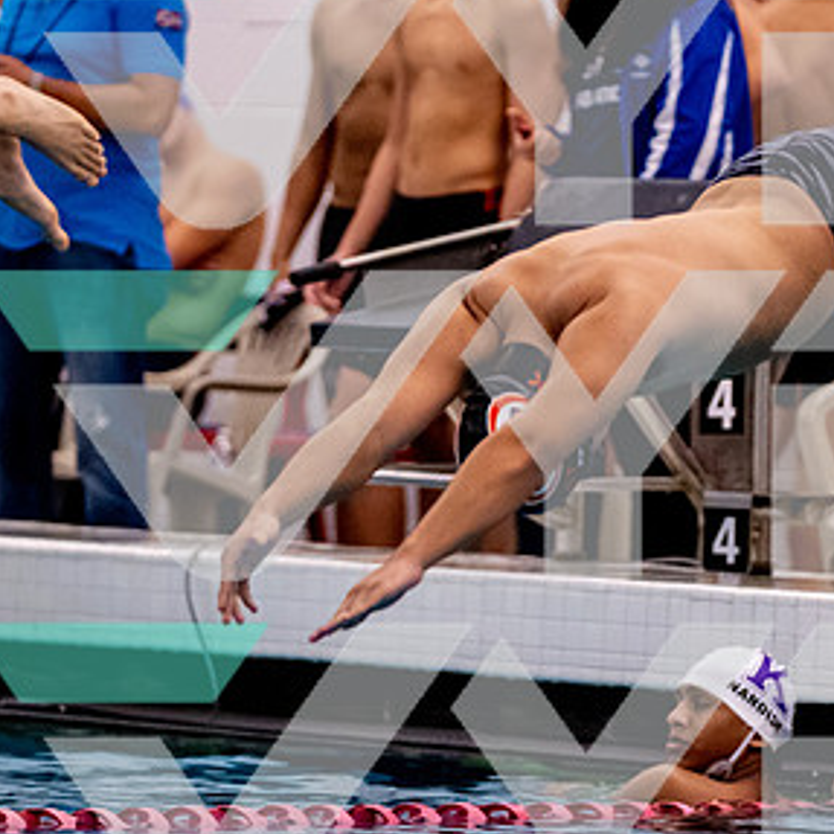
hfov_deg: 5.4
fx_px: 8804
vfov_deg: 5.4
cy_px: 542
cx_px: 541
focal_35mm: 323
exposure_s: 1/1600
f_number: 2.8
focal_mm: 156
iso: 6400
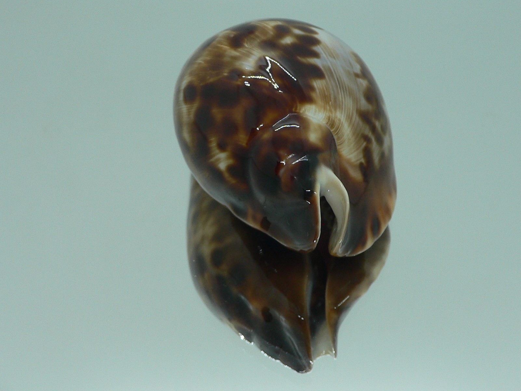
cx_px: 286
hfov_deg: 42.9
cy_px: 176
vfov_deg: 32.9
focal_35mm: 44
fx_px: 662
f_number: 2.8
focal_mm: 4.6
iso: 80
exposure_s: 1/60
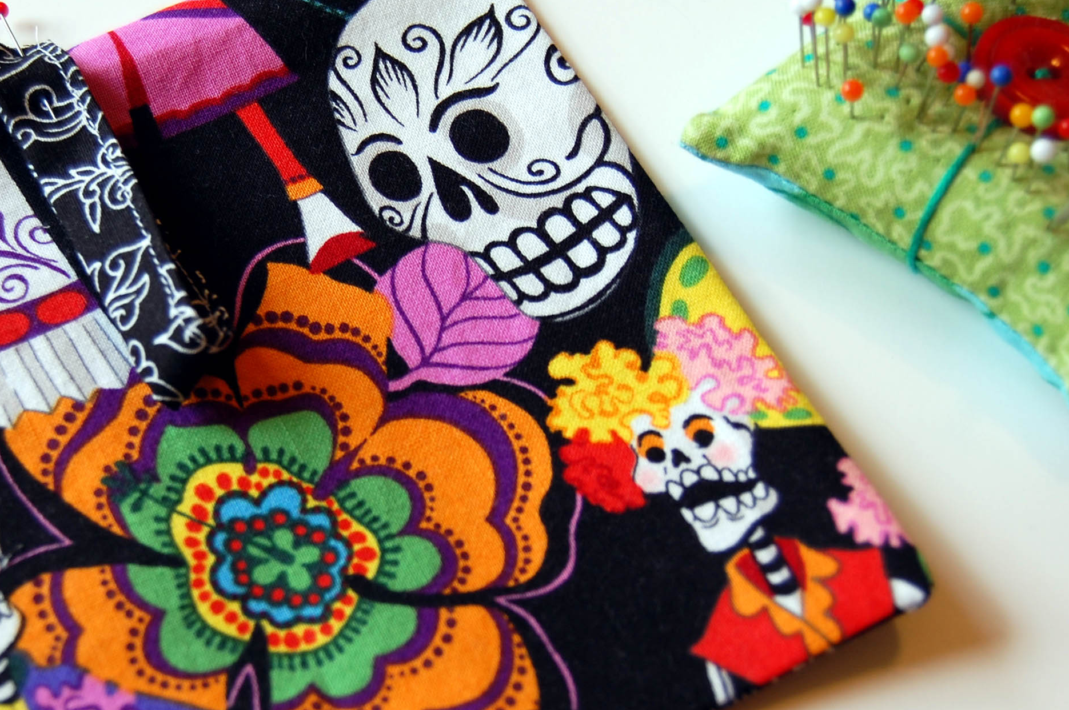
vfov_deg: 18.2
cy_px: 418
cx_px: 360
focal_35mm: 75
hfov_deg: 26.9
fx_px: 2219
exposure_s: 1/15
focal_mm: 31
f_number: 4.5
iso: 200
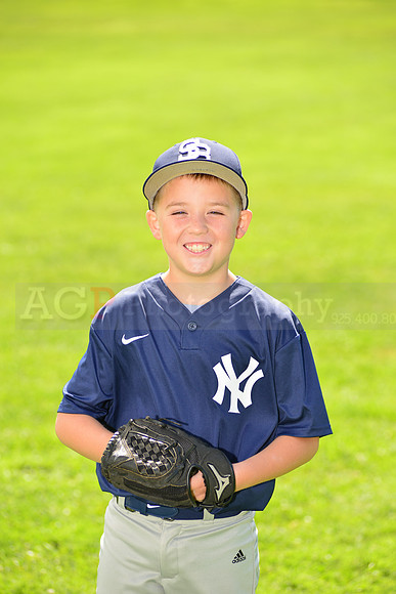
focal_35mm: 135
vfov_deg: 15.2
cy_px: 297
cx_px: 198
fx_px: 2226
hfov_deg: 10.2
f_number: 5
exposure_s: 1/250
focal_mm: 135
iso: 100
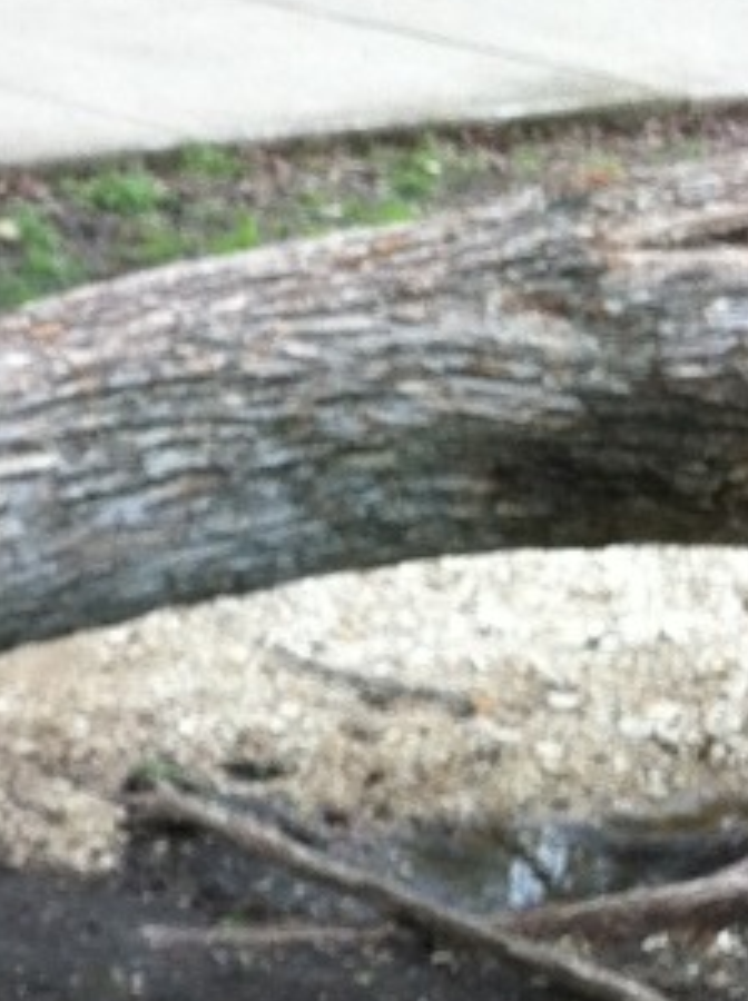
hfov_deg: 8.6
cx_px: -888
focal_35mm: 160
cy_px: 527
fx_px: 4623
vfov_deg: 12.4
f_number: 2.8
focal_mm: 3.85
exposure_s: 1/138
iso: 80
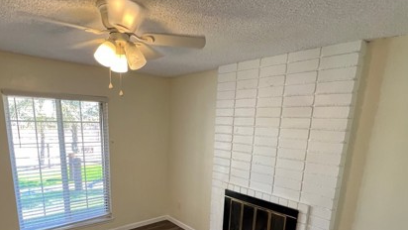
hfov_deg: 81.0
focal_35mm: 22
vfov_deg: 48.8
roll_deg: -0.8
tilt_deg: -12.8
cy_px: 181
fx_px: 238
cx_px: 188
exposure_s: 1/120
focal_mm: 1.57
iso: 200
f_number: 1.8
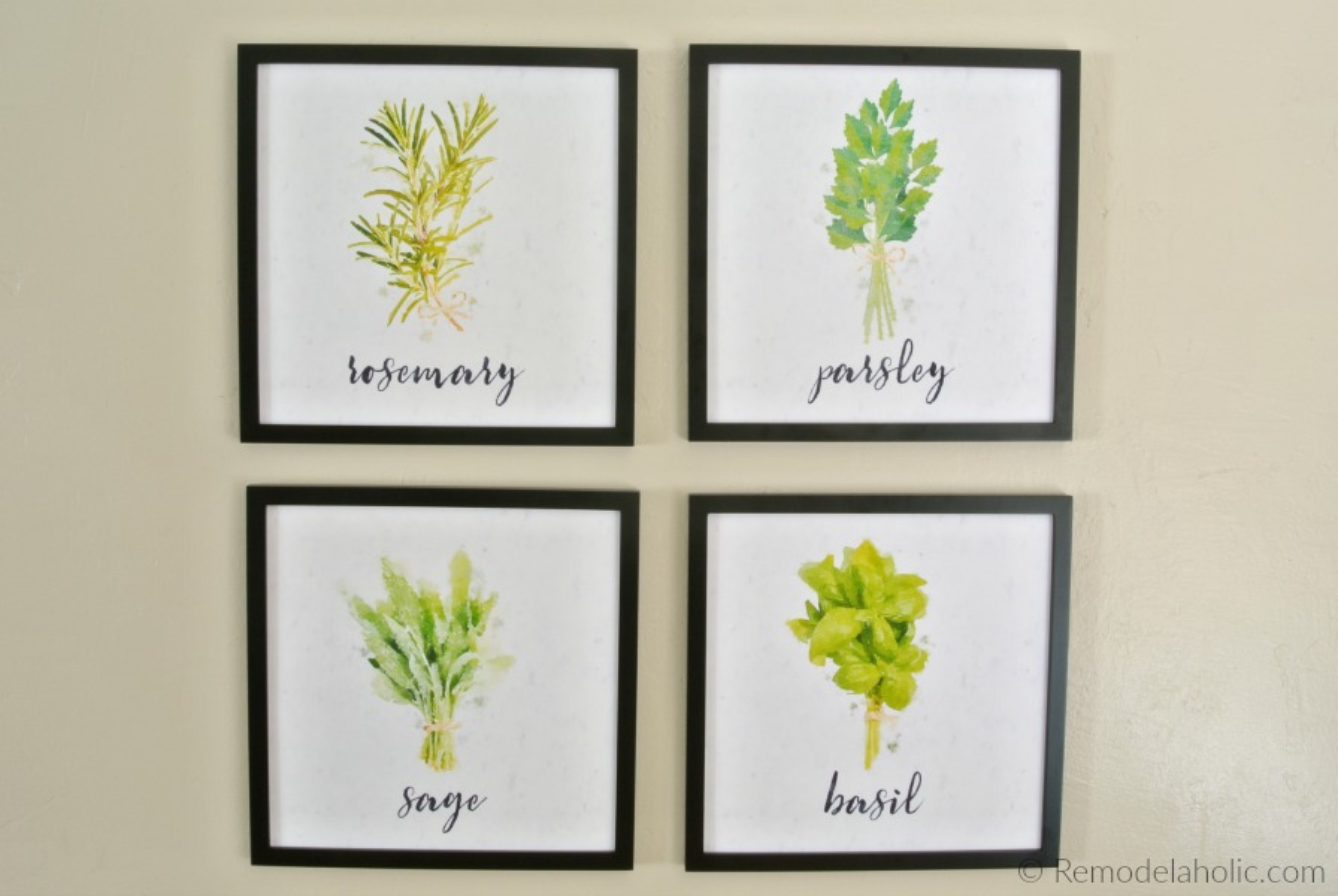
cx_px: 669
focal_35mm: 35
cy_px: 448
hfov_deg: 54.4
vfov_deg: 38.0
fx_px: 1303
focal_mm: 13.1
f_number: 16
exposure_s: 30
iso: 100
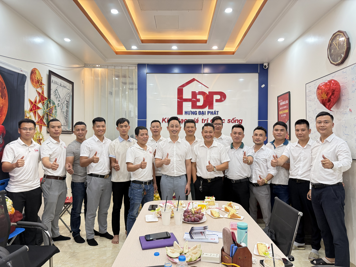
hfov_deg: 71.6
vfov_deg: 56.8
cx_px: 178
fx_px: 247
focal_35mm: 24
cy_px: 134
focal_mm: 6.76
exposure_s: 1/50
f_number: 1.78
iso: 250
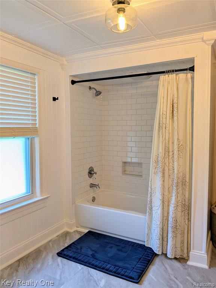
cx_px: 108
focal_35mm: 27
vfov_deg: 65.3
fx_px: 225
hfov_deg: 51.4
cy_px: 144
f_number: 1.73
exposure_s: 1/60
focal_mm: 4.38
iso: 43
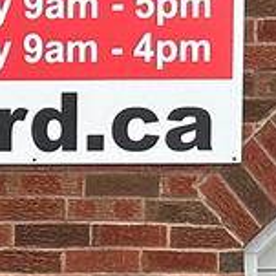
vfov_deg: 4.7
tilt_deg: -3.4
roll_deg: +0.3
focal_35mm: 360
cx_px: -179
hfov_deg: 4.8
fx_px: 3247
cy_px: 749
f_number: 1.78
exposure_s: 1/343
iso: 64
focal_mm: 6.86
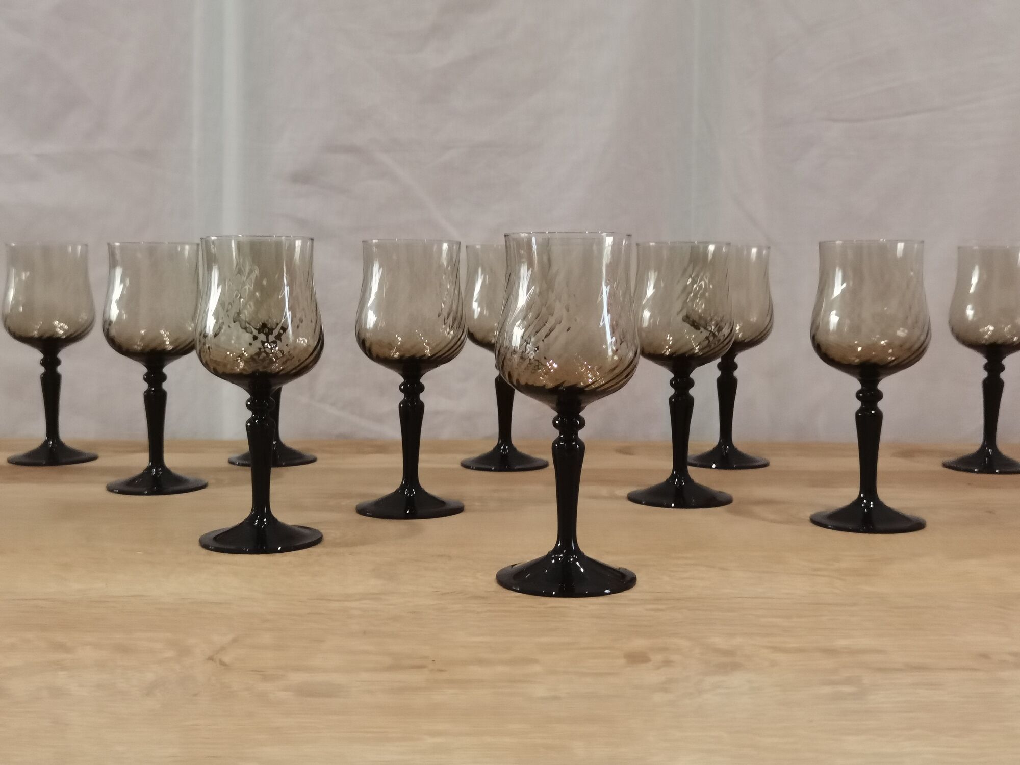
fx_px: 1179
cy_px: 382
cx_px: 510
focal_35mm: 40
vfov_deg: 36.0
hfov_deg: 46.8
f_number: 1.9
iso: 160
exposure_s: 1/100
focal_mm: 6.71
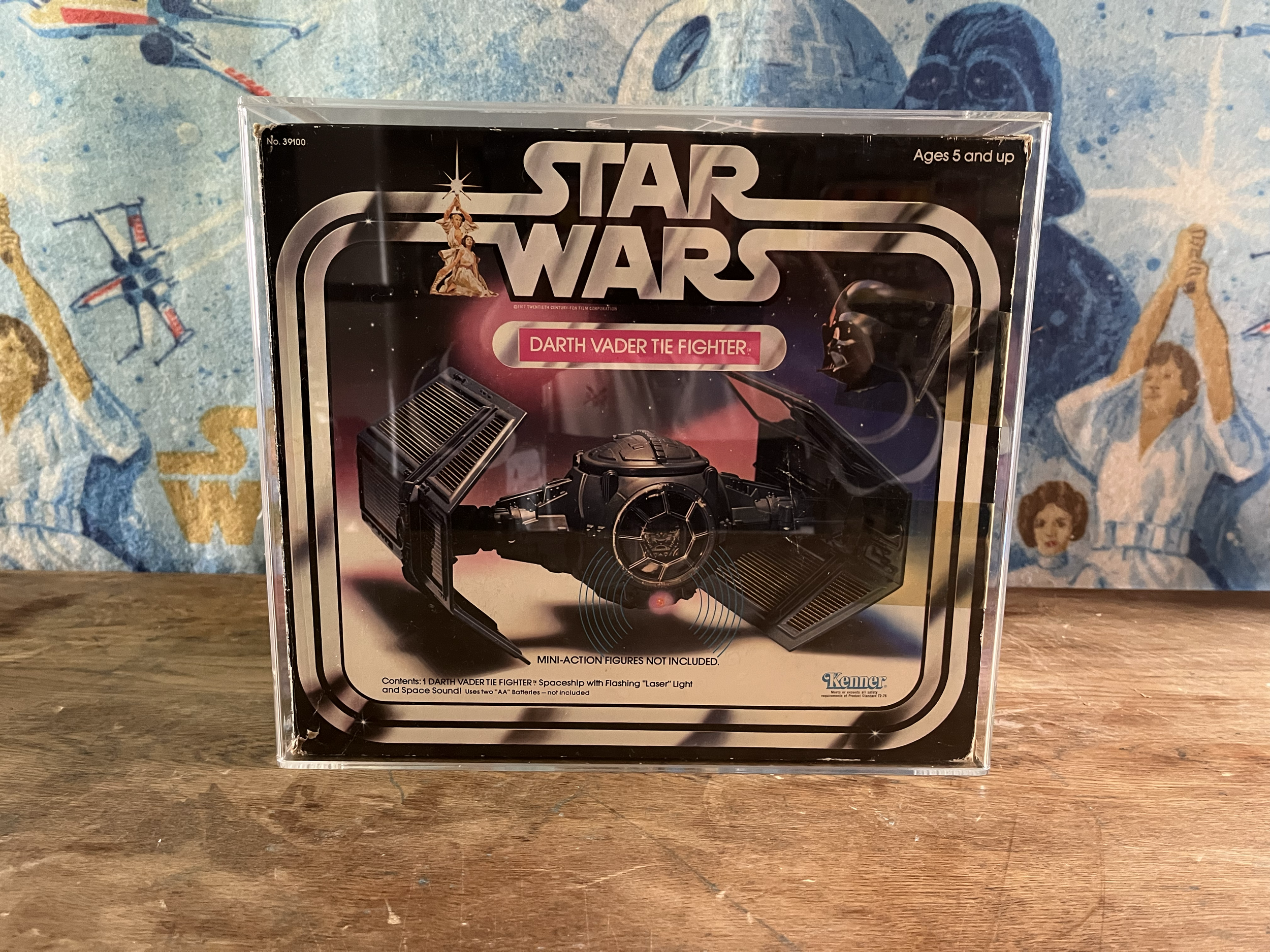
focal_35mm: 26
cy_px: 476
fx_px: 954
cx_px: 635
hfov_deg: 67.3
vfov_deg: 53.1
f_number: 1.6
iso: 640
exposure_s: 1/39
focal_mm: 5.1
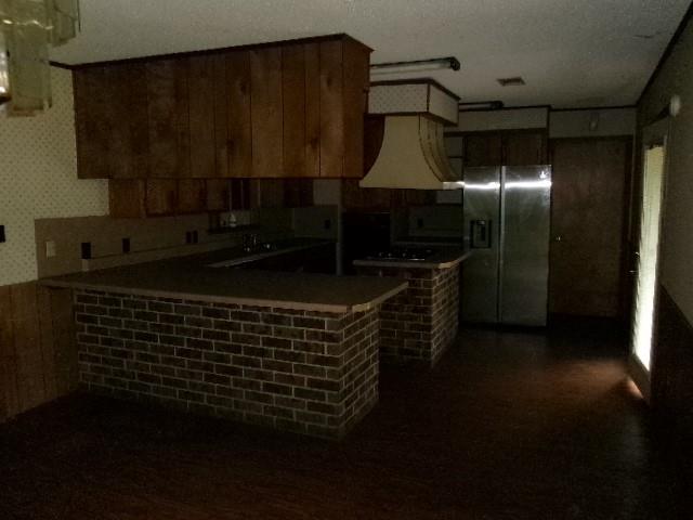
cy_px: 260
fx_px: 561
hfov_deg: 63.4
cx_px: 346
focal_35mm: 28
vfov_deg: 49.7
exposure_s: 1/34
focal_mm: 5.1
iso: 640
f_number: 3.9
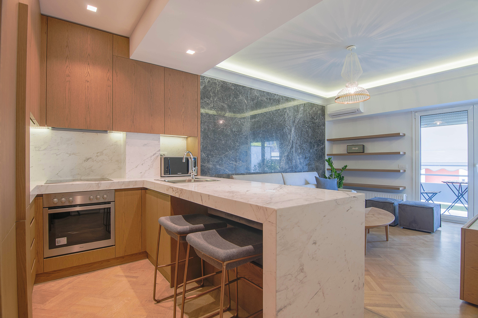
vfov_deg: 71.9
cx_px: 239
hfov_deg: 95.1
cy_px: 159
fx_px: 219
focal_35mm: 16
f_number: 8
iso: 200
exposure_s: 1/6
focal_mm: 11
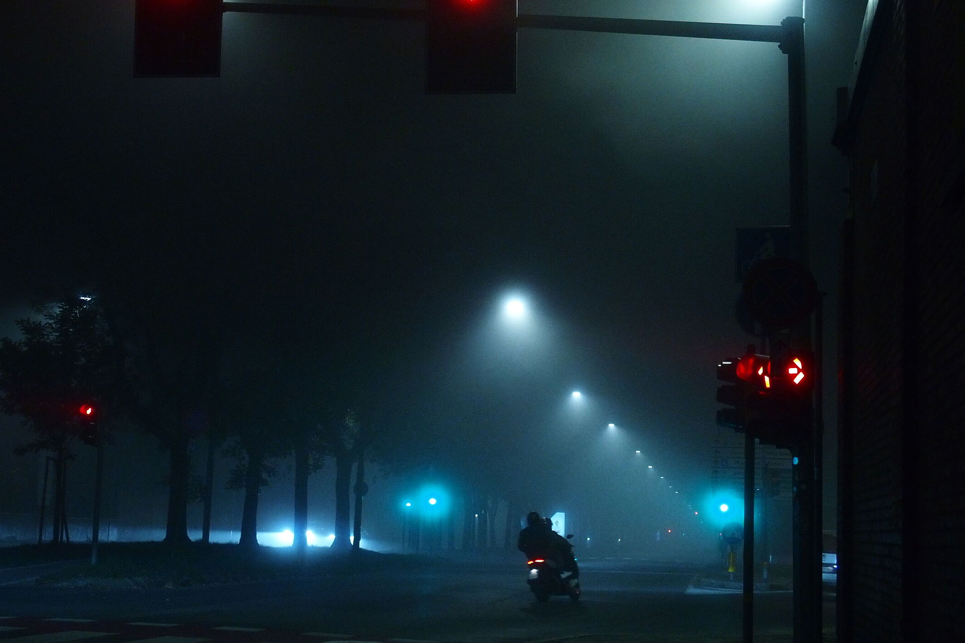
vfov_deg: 23.0
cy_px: 298
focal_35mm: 59
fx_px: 1581
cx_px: 491
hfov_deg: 33.9
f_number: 2.8
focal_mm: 10.8
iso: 800
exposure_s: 1/50
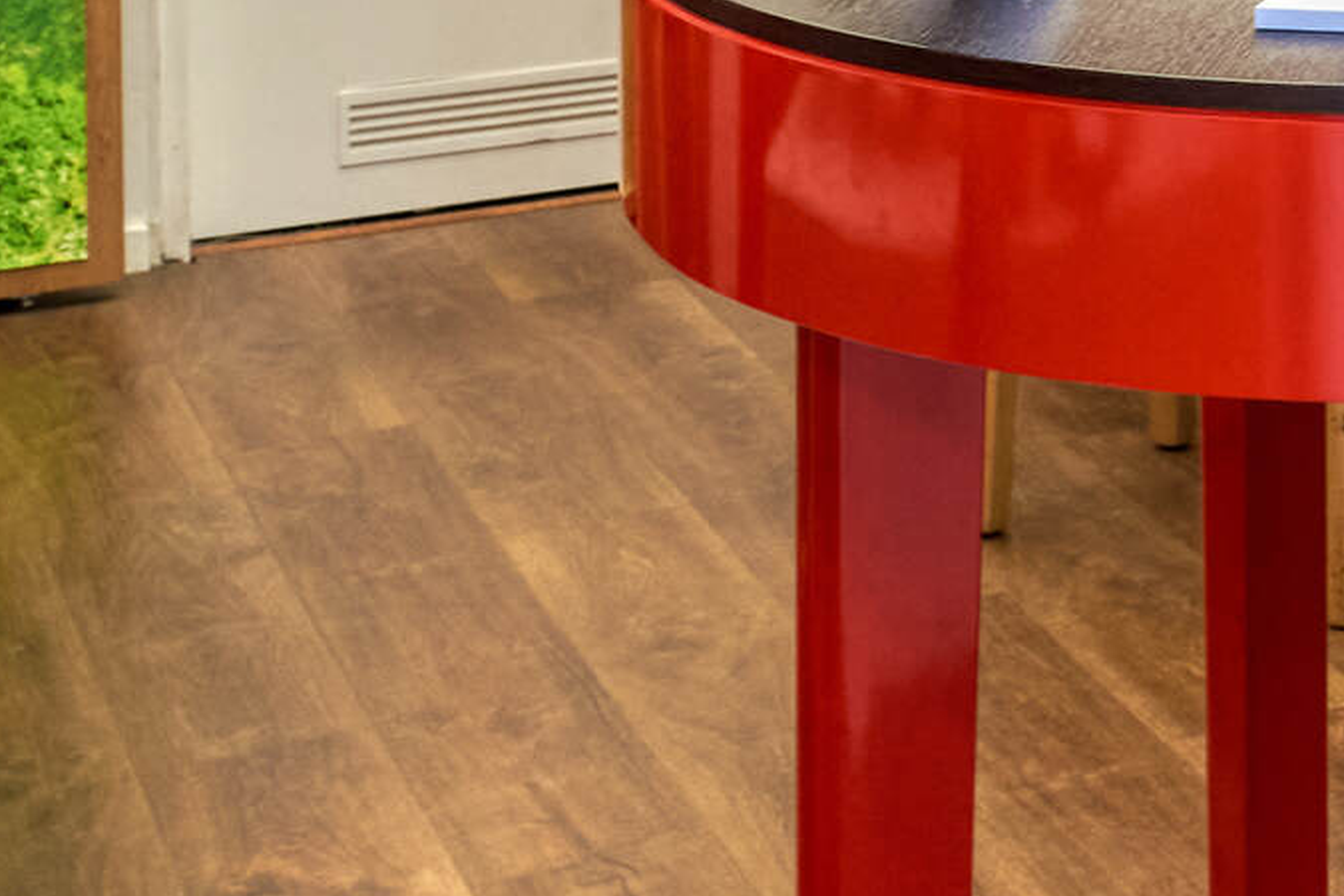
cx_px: 2190
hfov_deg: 16.8
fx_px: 3994
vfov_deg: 12.0
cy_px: -619
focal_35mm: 107
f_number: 7.1
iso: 800
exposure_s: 1/30
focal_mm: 24
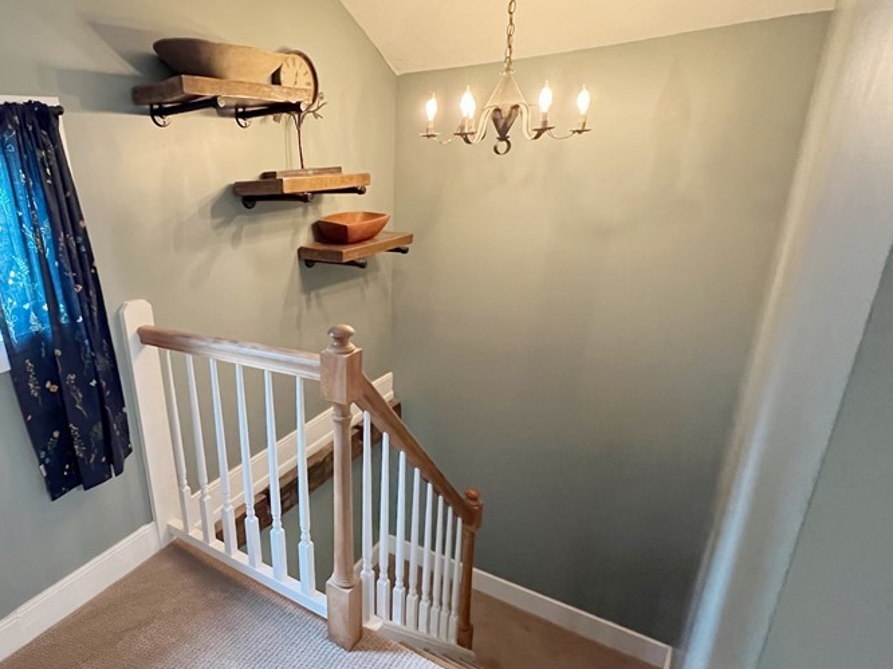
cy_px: 389
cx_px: 255
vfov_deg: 65.5
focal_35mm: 20
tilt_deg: -20.3
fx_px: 516
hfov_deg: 77.3
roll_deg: +5.1
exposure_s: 1/40
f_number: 1.8
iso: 1000
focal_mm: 1.57
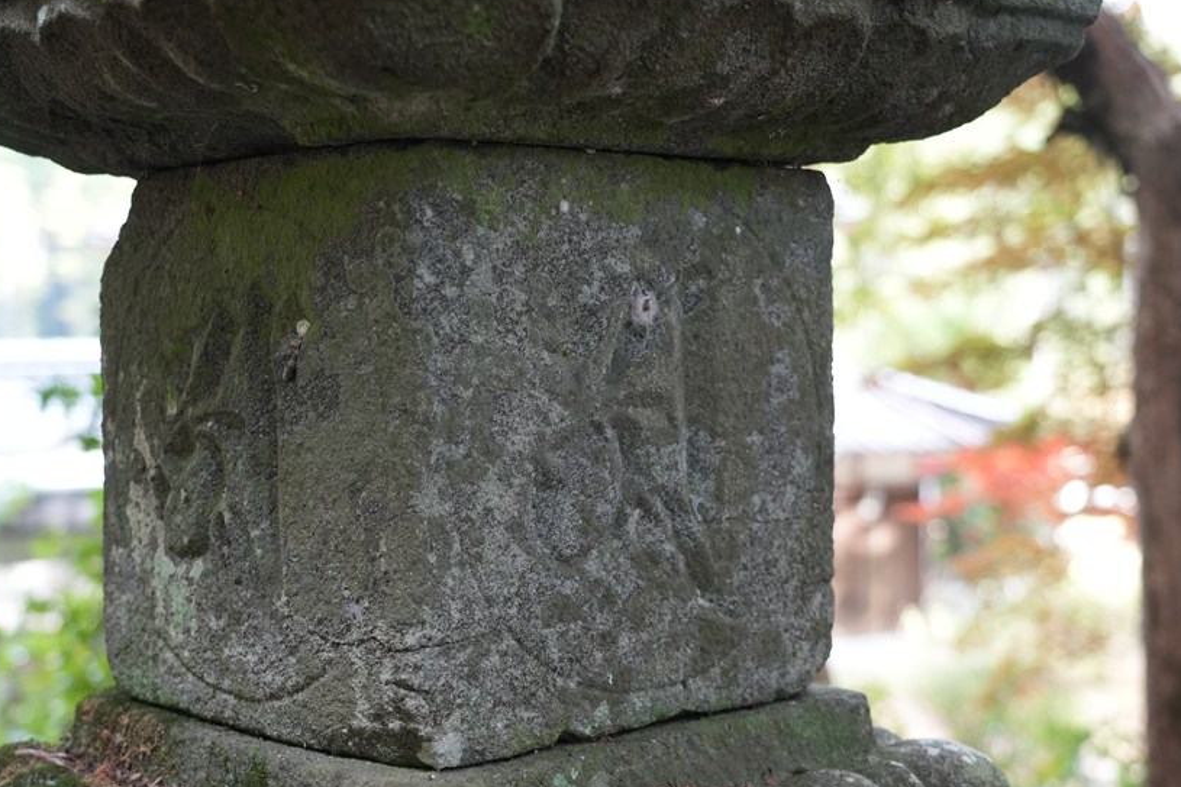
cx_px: 561
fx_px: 1771
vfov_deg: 25.0
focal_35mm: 54
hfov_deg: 36.9
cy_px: 406
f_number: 4
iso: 1600
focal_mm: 43
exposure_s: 1/160
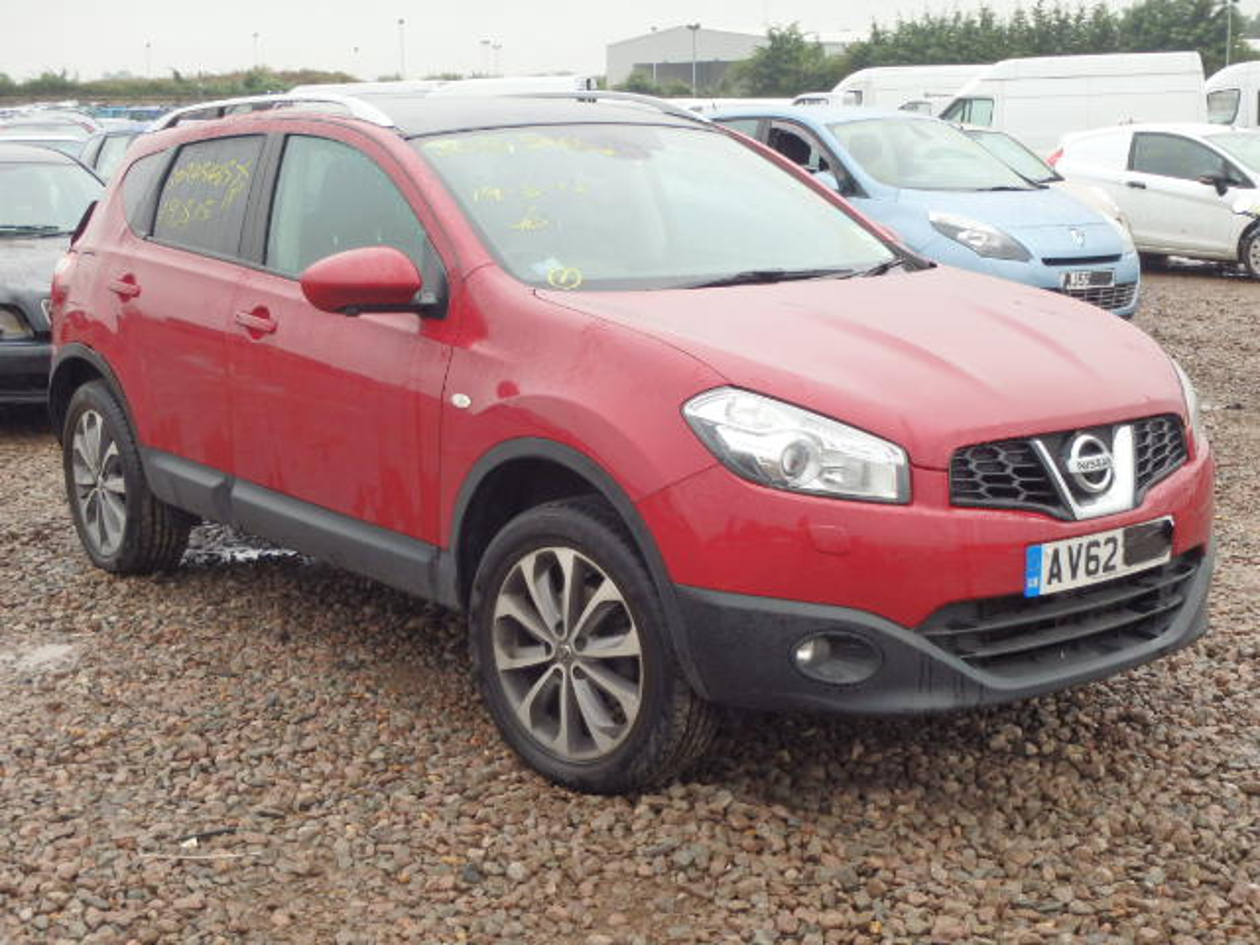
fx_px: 1784
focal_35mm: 49
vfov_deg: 29.7
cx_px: 630
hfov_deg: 38.9
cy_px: 472
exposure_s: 1/80
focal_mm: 8.8
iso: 200
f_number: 4.9
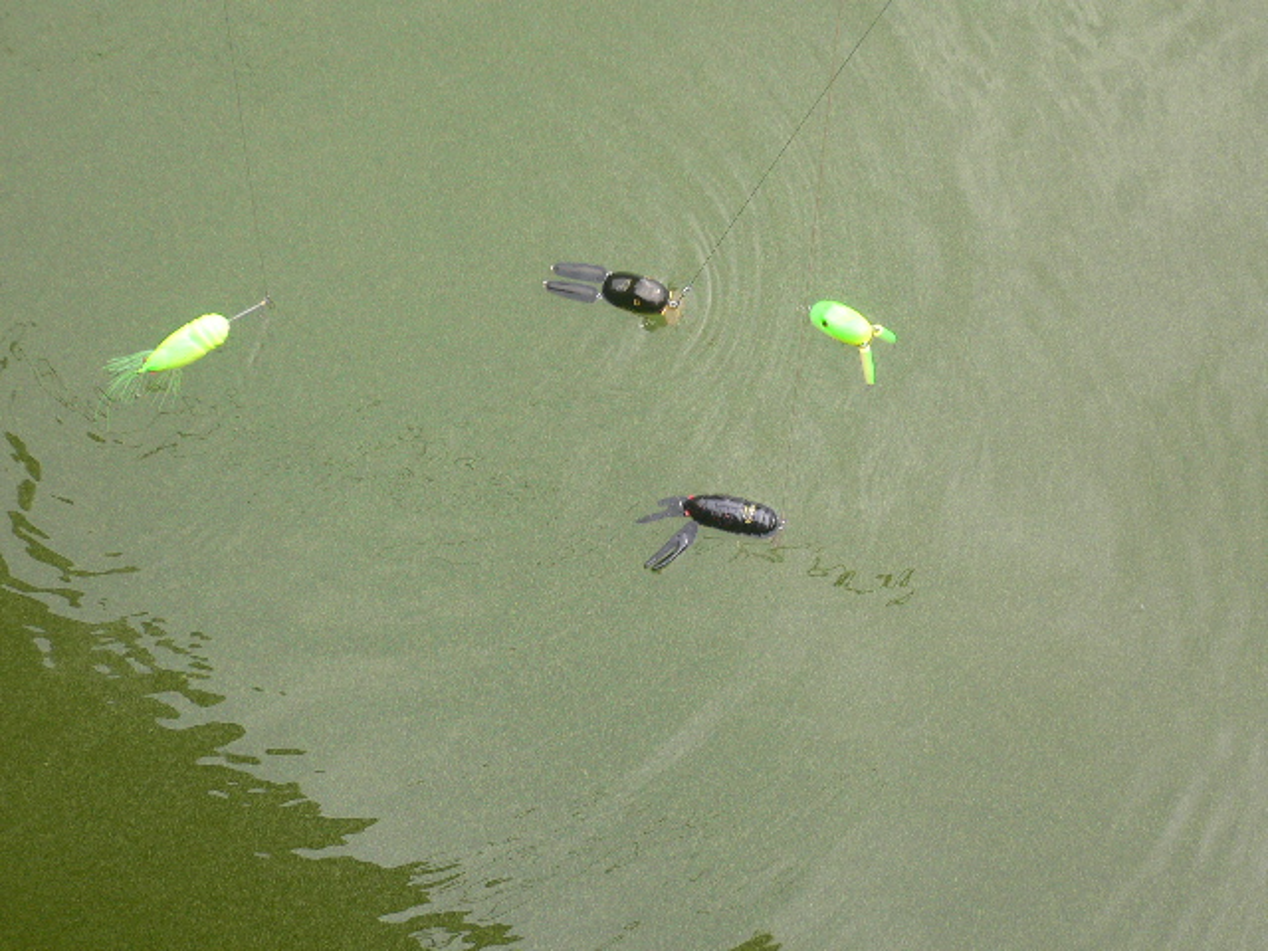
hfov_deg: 37.5
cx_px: 634
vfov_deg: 28.6
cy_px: 476
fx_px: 1868
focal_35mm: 51
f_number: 3.4
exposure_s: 1/160
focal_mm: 8.5
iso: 80
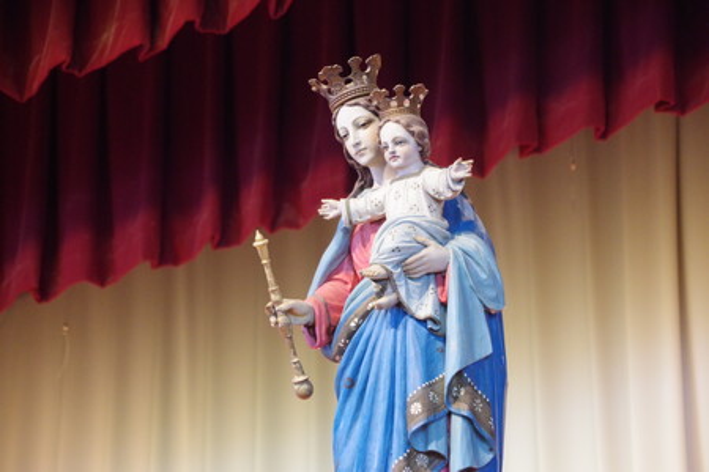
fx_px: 3102
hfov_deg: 13.0
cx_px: 354
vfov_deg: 8.7
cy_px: 236
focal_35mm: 158
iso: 6400
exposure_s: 1/50
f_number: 5.6
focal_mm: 105
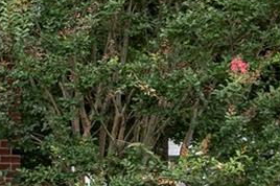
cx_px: -477
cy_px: 163
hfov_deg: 10.6
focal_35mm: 153
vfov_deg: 8.9
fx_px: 1189
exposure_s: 1/50
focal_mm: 20
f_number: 8
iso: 100
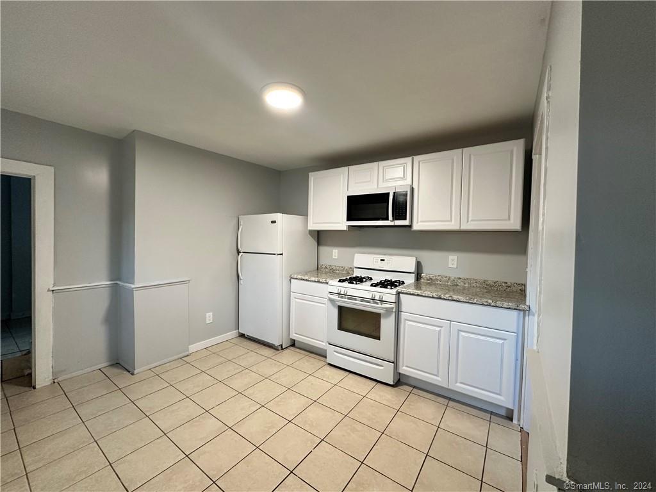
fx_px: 265
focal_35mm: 14
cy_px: 246
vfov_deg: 85.7
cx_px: 328
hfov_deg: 102.1
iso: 200
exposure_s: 1/60
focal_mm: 2.22
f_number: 2.2
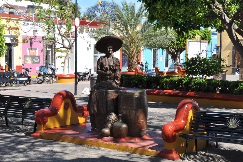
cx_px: 122
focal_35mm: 68
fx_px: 455
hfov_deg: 29.9
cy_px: 81
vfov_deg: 20.1
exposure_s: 1/200
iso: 200
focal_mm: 45
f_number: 11
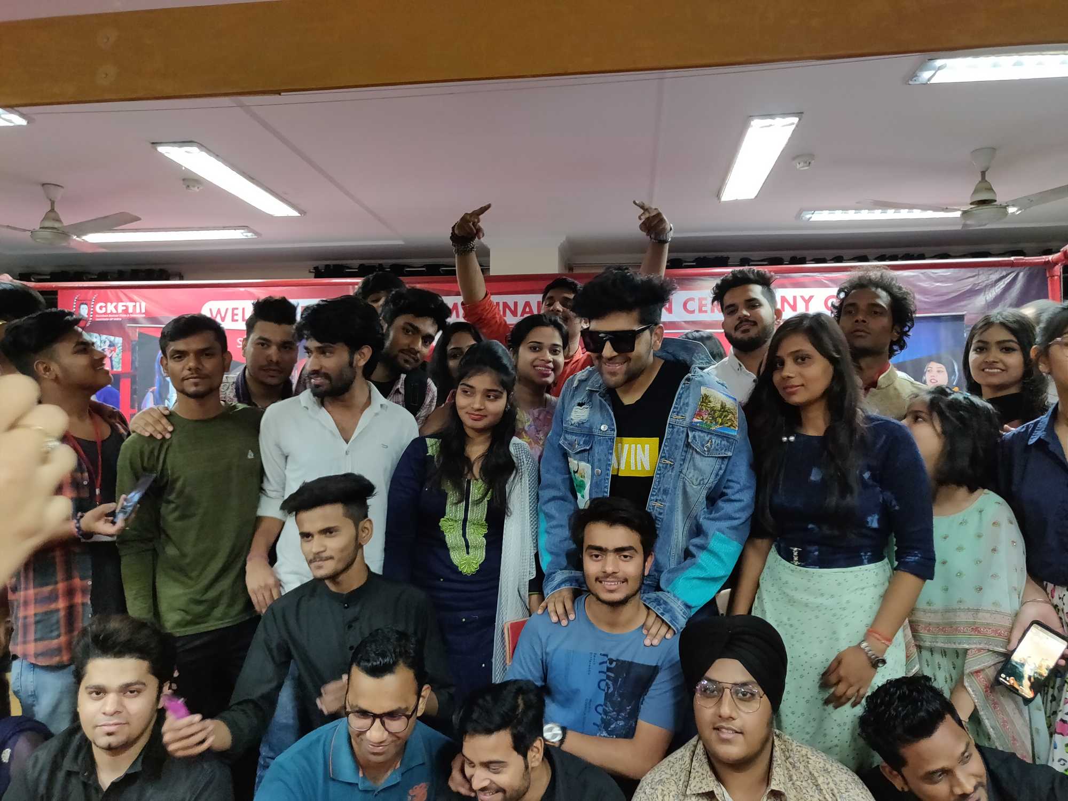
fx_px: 771
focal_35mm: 25
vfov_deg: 54.9
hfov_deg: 69.4
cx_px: 534
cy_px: 400
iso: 400
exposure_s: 1/25
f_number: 1.7
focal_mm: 4.25
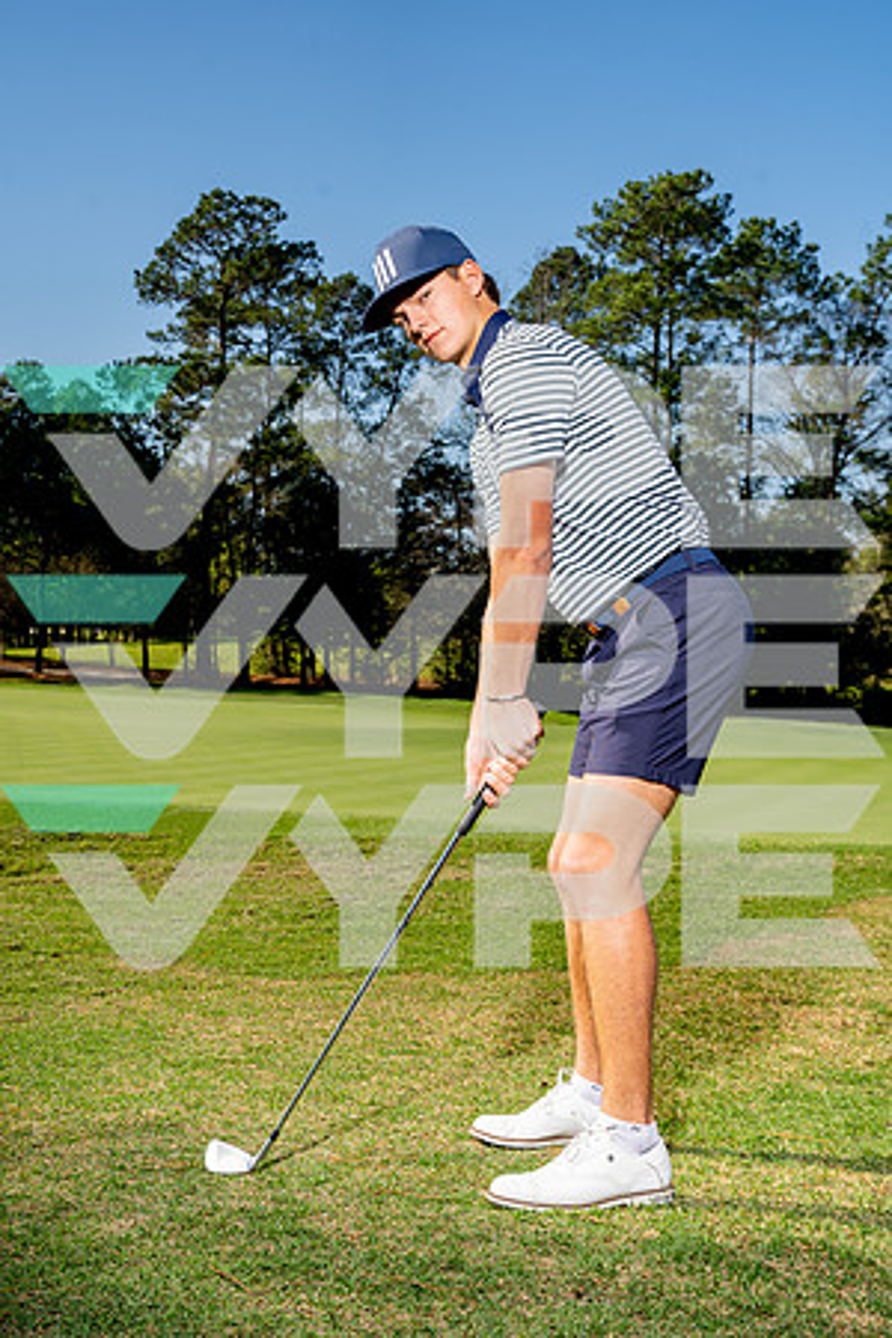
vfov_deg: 41.9
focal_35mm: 47
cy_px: 669
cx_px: 446
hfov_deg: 28.6
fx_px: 1747
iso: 100
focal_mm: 47
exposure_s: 1/250
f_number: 8
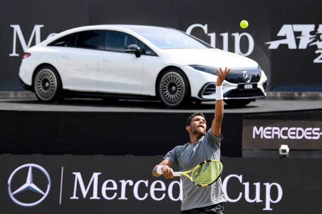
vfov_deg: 13.0
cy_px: 107
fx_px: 939
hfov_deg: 19.5
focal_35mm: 105
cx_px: 161
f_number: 3.5
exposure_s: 1/1250
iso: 200
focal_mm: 105
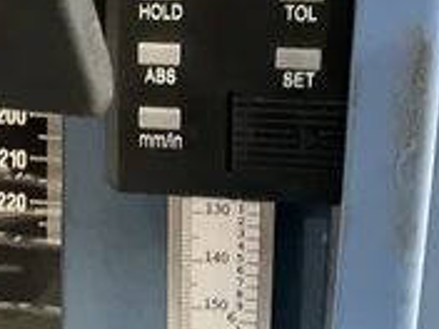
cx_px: 27
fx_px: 837
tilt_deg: -12.0
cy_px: -15
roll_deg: +0.0
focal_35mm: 66
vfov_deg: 21.3
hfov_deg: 28.1
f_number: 1.8
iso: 320
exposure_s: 1/37
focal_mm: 3
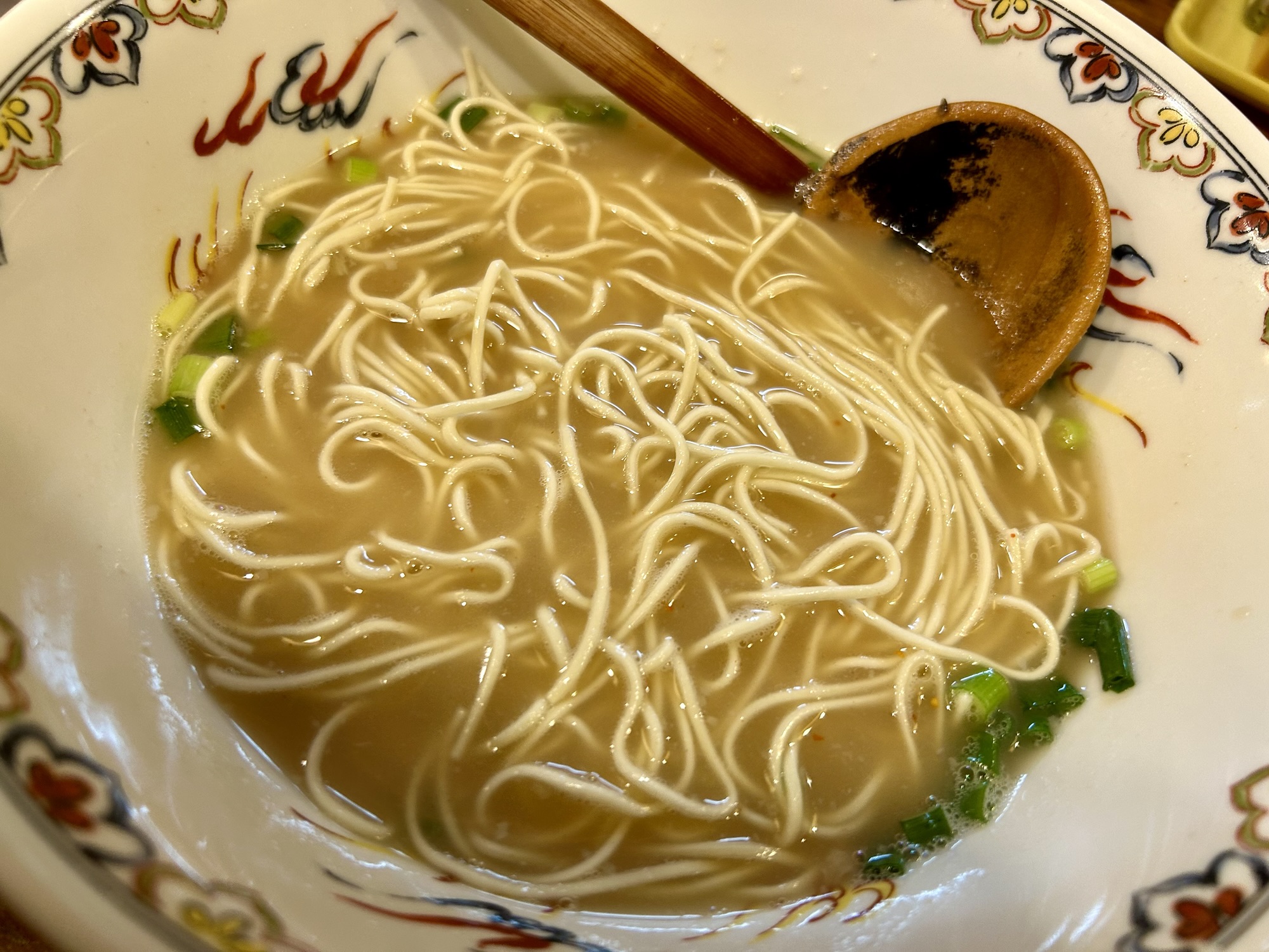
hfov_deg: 67.3
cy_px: 476
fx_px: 953
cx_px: 634
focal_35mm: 26
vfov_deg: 53.1
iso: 80
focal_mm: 5.7
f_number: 1.5
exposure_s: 1/50
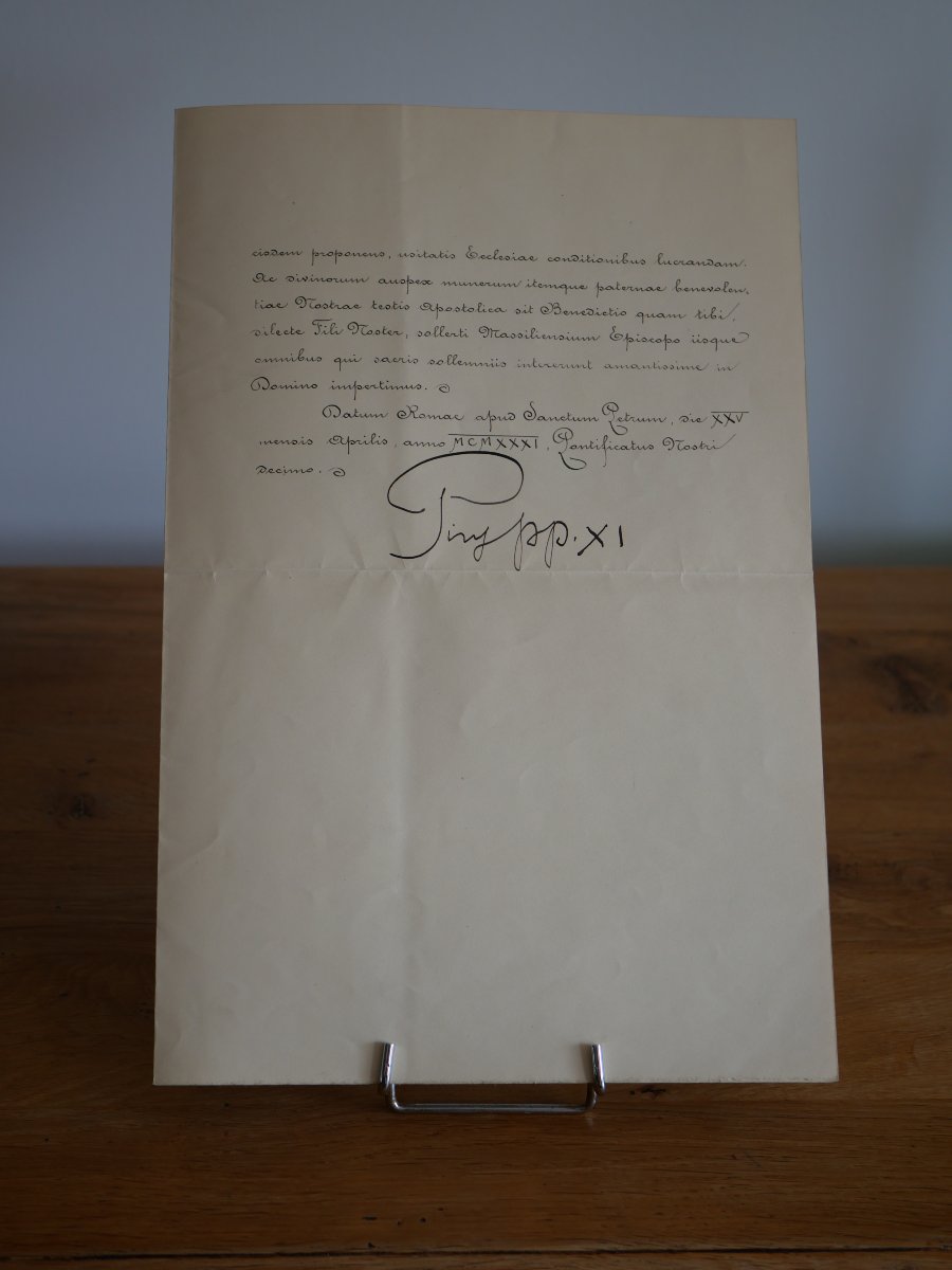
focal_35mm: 60
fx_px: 2200
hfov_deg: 24.4
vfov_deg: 32.2
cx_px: 476
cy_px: 635
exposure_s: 1/125
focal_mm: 30
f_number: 3.2
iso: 200
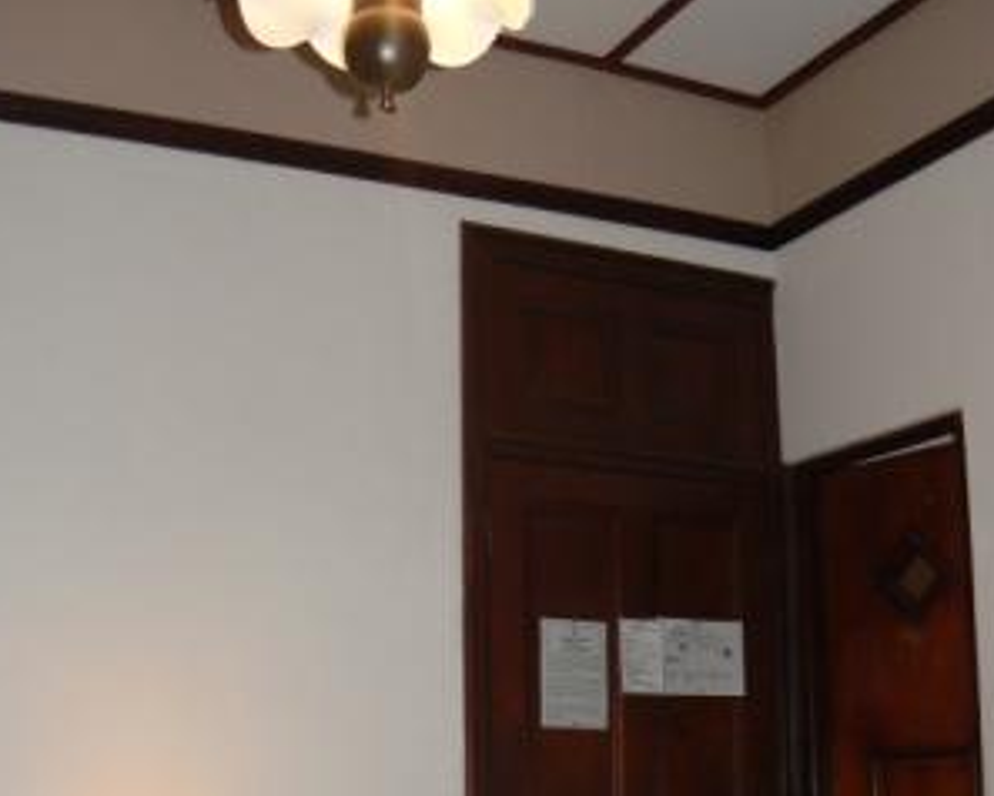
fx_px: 1560
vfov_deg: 28.5
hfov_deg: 35.3
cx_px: 465
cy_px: 532
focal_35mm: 53
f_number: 2.8
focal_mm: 6
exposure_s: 1/30
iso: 100
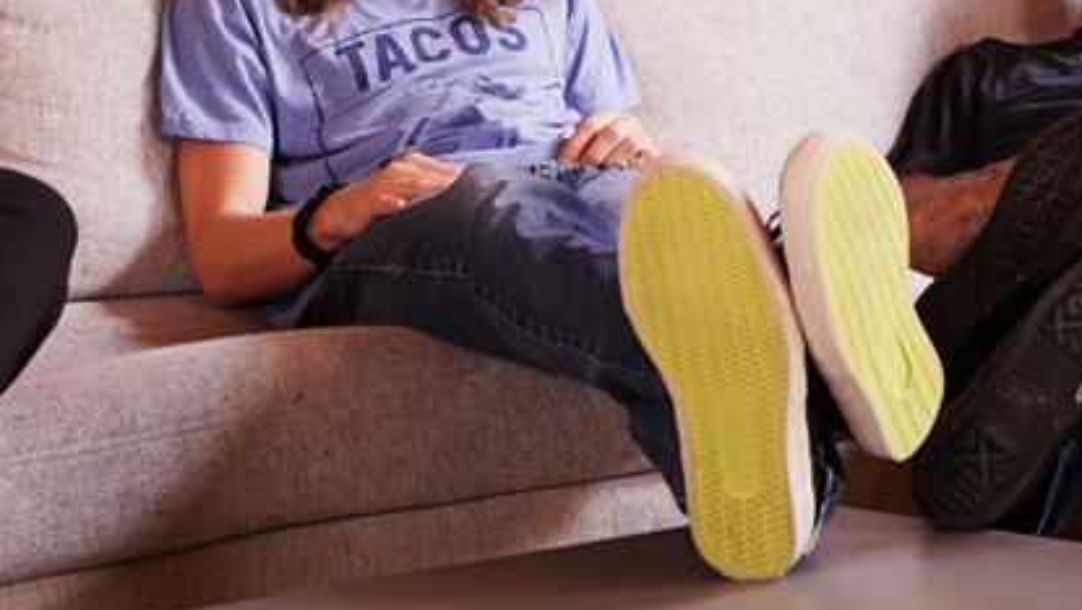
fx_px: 3359
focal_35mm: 117
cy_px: -139
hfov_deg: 18.2
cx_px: 746
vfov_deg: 10.2
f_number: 4
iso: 640
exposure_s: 1/60
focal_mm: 29
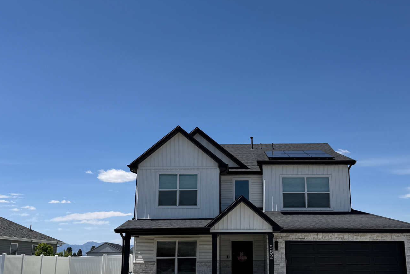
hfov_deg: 48.3
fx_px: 456
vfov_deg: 33.3
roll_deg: +1.1
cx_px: 233
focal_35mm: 40
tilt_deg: +12.2
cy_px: 158
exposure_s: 1/7353
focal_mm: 6.76
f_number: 1.78
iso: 80
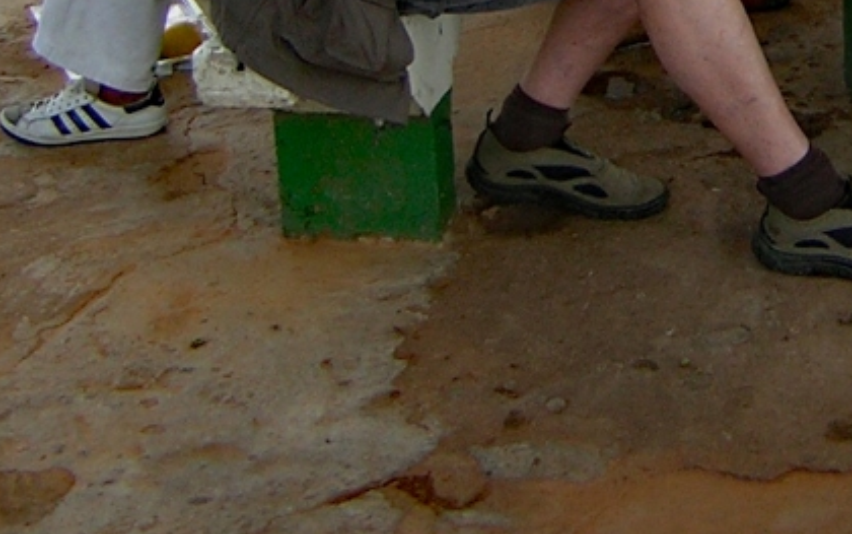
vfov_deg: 13.4
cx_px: 943
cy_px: -233
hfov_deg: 21.2
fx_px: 2161
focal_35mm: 93
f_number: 2.6
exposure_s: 1/220
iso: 50
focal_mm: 4.7
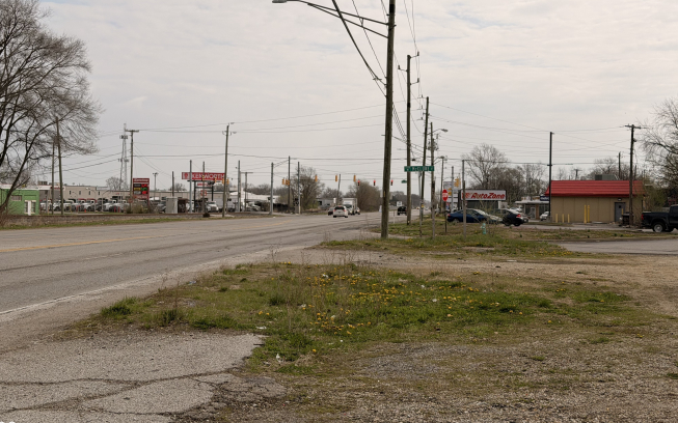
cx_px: 333
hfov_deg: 38.9
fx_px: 961
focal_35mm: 52
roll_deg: -1.2
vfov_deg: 24.8
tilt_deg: +2.2
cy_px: 182
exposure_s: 1/8772
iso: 64
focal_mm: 6.76
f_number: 1.78
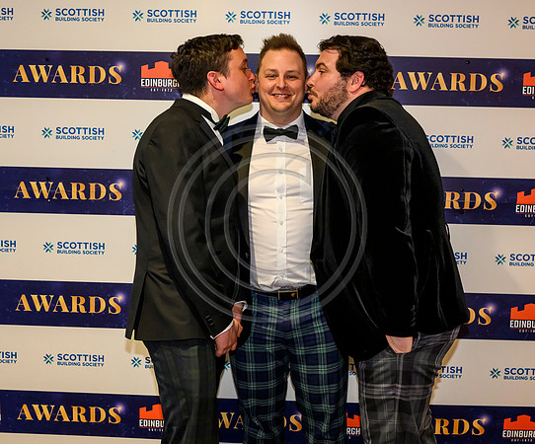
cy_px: 201
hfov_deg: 39.5
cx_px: 268
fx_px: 745
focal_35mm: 46
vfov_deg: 33.2
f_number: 4
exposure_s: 1/160
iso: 4000
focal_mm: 35
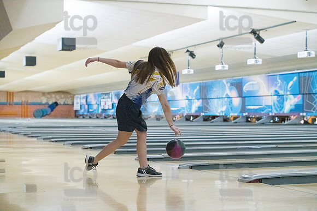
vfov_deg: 17.5
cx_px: 158
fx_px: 687
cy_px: 106
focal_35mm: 78
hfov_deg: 26.0
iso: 10000
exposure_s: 1/1000
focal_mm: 78
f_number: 4
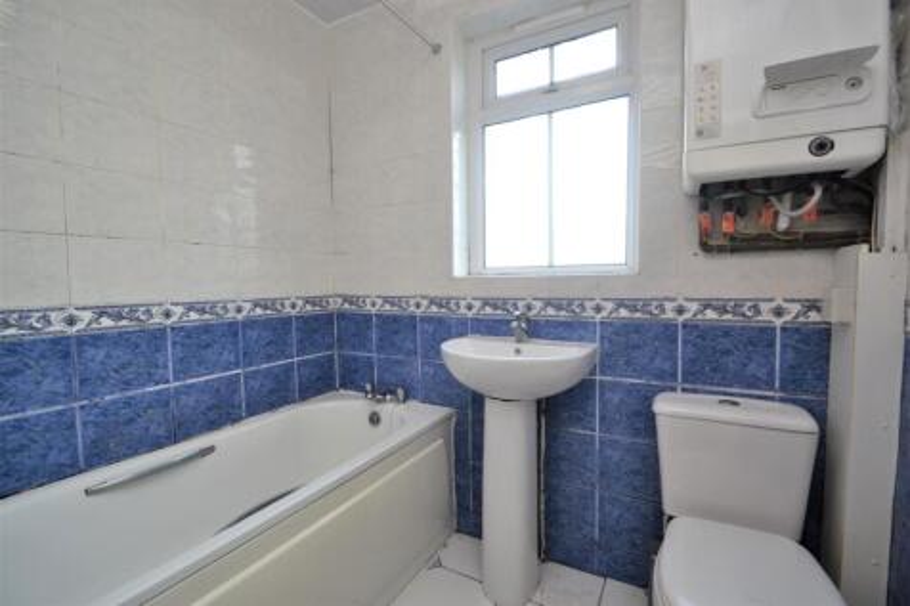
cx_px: 455
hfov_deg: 100.4
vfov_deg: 77.3
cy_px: 303
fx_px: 379
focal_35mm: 15
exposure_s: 1/50
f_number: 3.5
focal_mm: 10
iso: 100
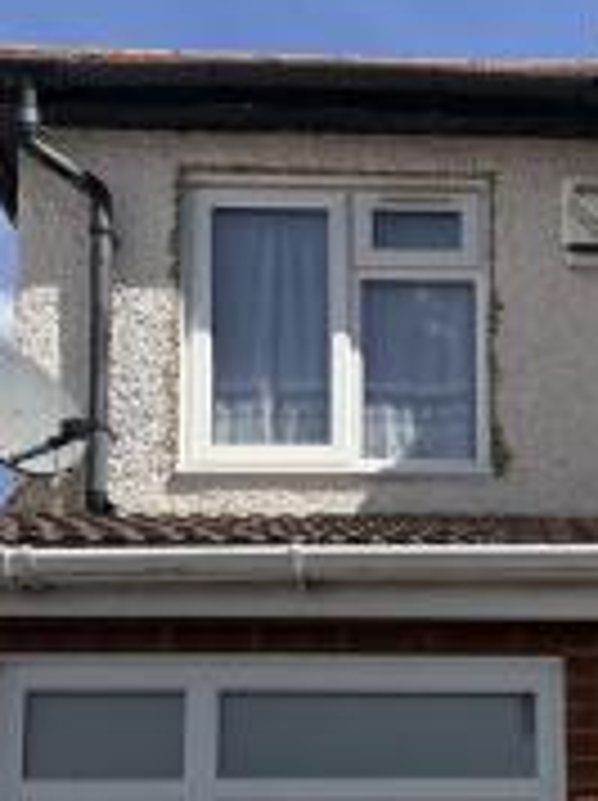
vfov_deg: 28.0
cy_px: 853
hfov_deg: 21.4
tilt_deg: +8.7
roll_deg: +1.4
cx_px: 701
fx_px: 1478
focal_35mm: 64
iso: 50
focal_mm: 5.96
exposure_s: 1/4608
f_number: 1.6
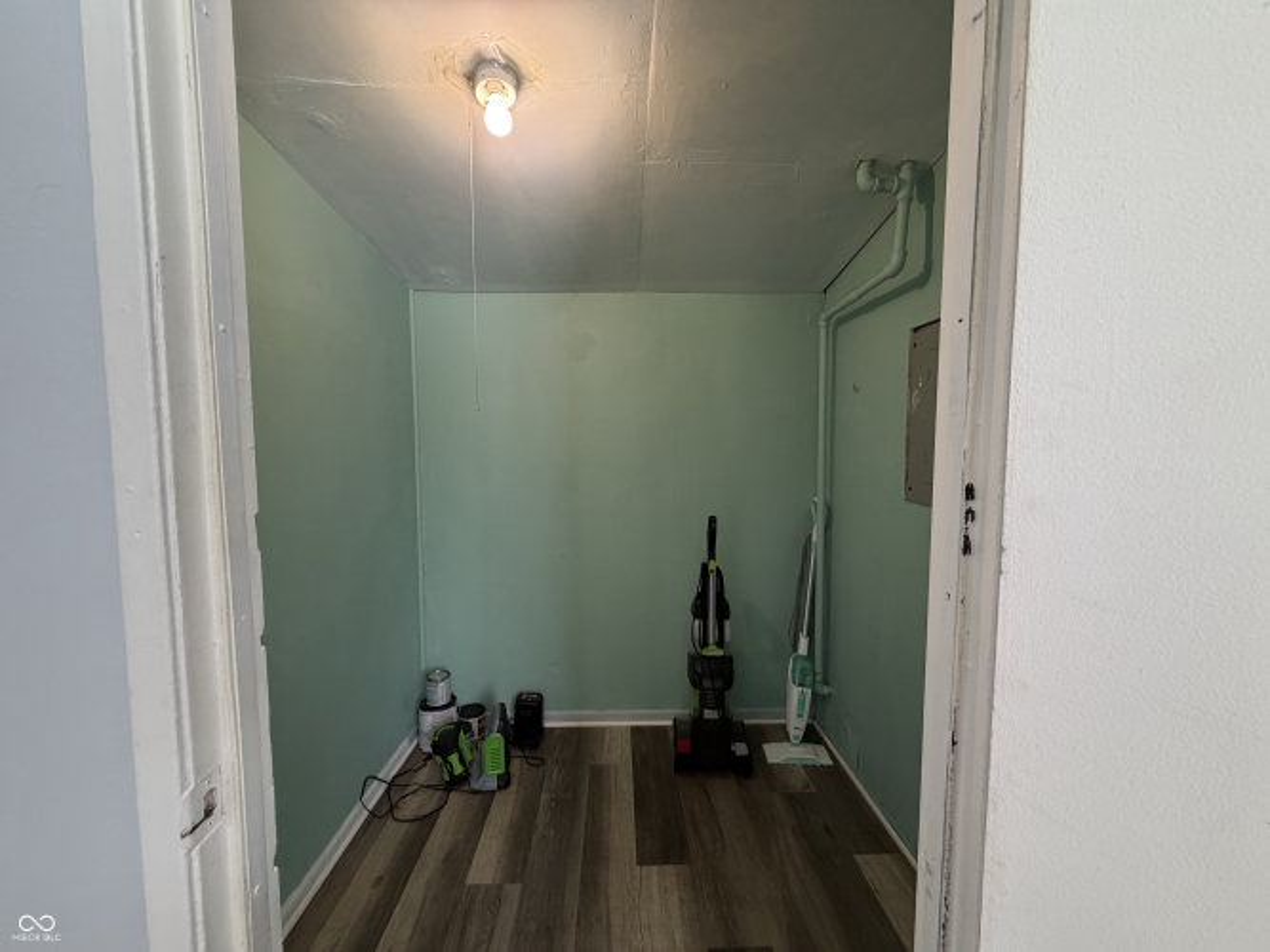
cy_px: 476
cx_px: 635
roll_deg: +0.6
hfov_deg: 102.1
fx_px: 514
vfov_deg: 85.7
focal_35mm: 14
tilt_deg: -4.2
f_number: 2.2
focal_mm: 2.22
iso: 250
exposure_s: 1/120
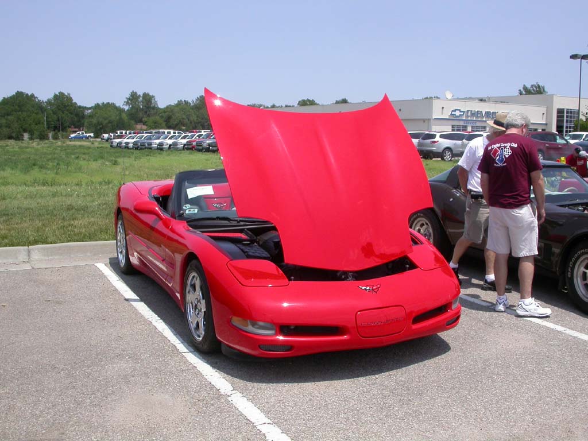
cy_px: 220
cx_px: 294
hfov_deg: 49.0
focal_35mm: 38
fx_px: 645
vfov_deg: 37.7
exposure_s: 1/351
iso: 100
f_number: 7.5
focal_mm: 7.85
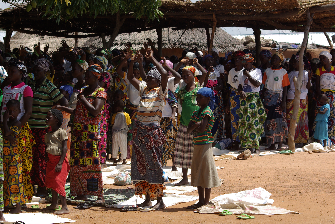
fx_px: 1062
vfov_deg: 12.1
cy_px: 115
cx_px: 154
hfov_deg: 17.9
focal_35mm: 114
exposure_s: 1/250
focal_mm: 70
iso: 100
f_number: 6.7
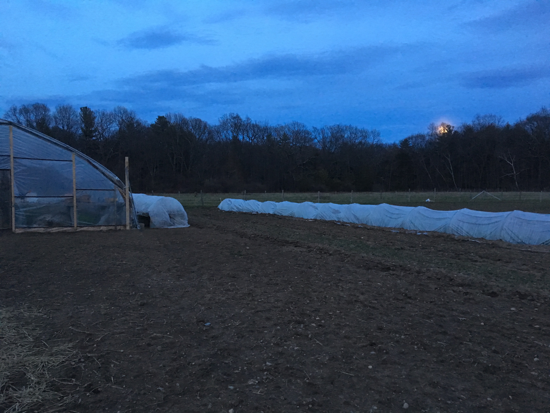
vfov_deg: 48.2
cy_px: 206
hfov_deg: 61.7
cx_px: 275
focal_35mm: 29
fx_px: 461
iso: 250
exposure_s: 1/15
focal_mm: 4.15
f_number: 2.2
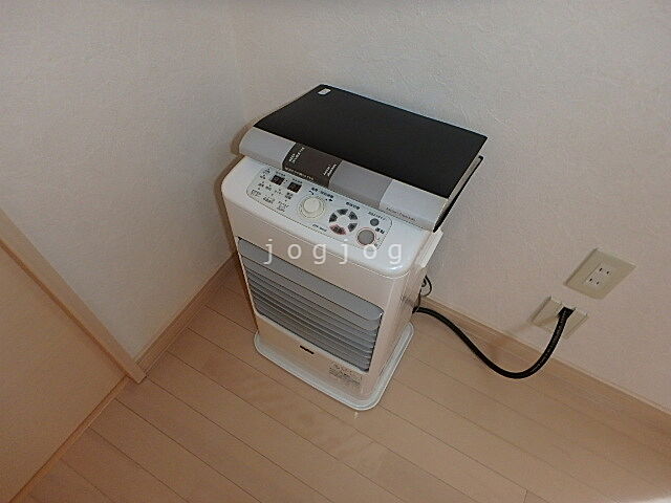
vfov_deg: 63.4
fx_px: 407
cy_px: 252
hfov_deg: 79.0
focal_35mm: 21
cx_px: 336
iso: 400
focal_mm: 3.7
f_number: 3.5
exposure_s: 1/30
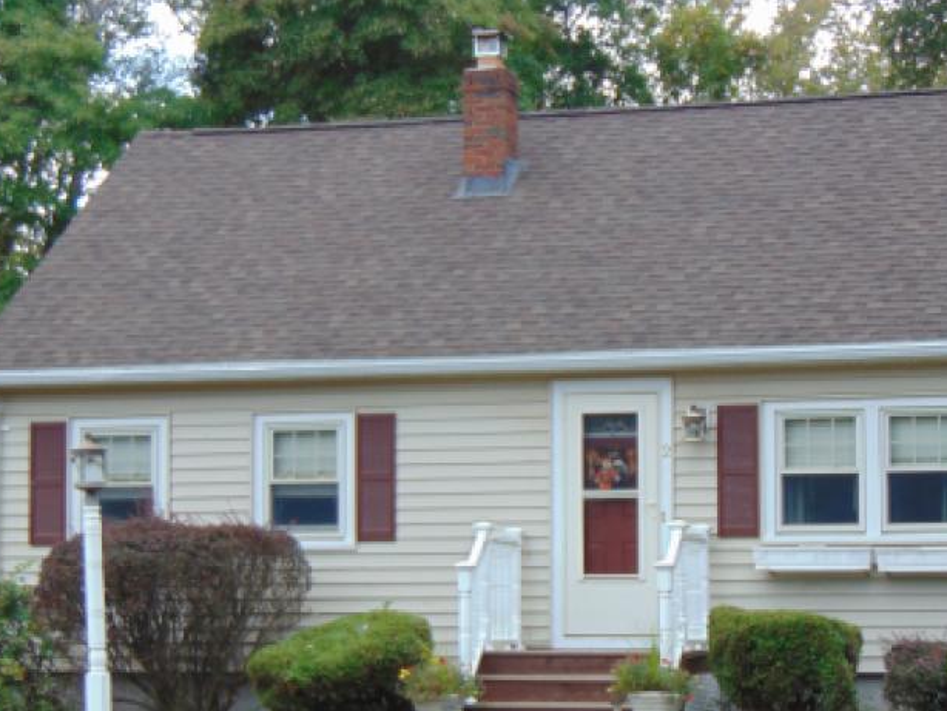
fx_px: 2737
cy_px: 468
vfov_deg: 14.8
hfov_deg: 19.6
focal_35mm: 100
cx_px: 497
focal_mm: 10.8
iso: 80
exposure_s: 1/200
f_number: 3.6
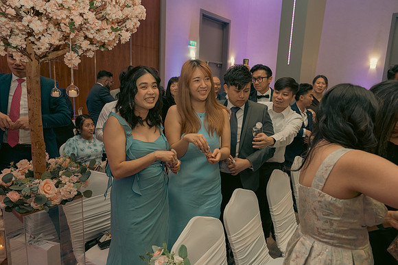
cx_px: 199
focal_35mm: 24
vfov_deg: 53.2
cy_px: 132
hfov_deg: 73.7
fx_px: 265
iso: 2500
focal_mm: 24
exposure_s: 1/160
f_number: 3.5
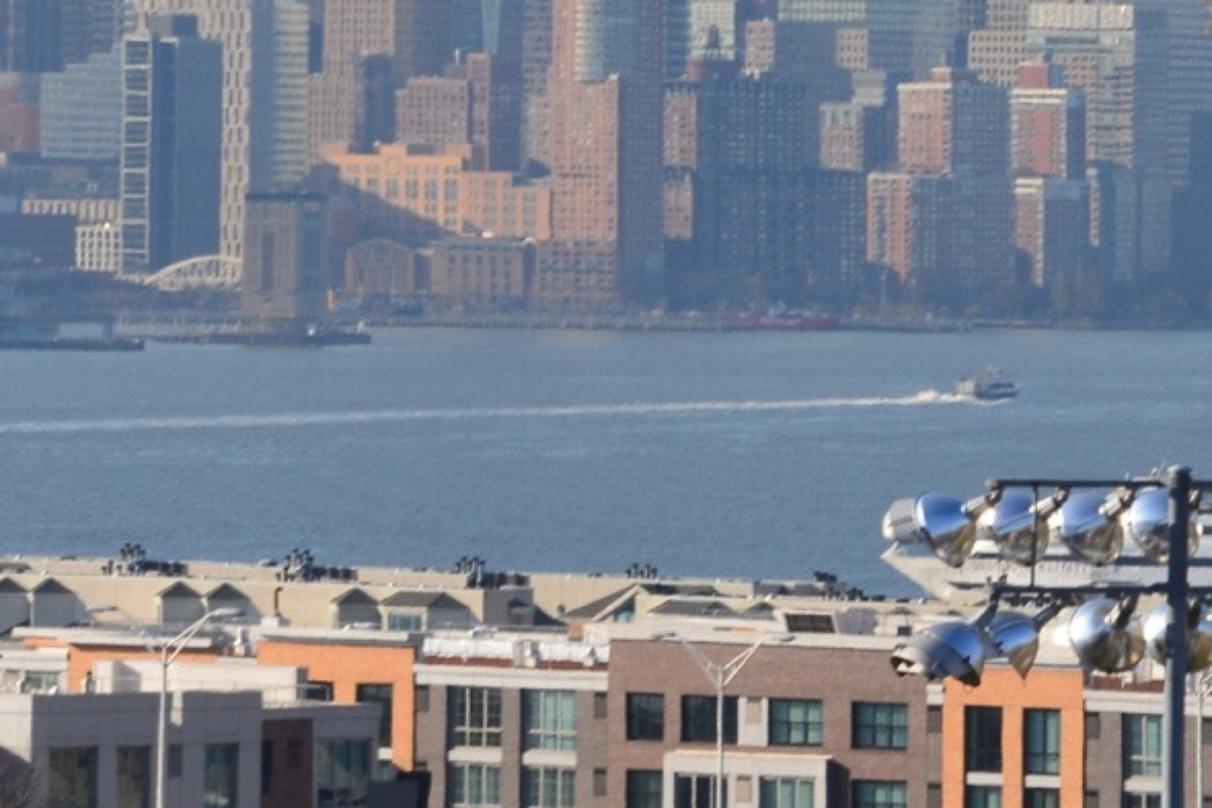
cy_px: -508
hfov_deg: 4.2
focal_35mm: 488
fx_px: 16424
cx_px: 265
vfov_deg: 2.8
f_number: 10
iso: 200
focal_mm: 80
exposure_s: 1/400
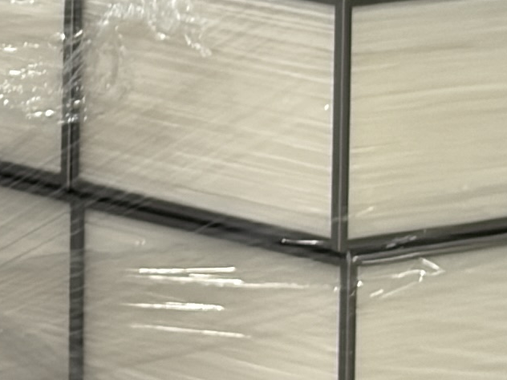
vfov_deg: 4.5
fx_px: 4863
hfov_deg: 5.5
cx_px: -1089
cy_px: -139
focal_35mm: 332
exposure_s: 1/50
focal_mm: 5.96
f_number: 1.6
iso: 80
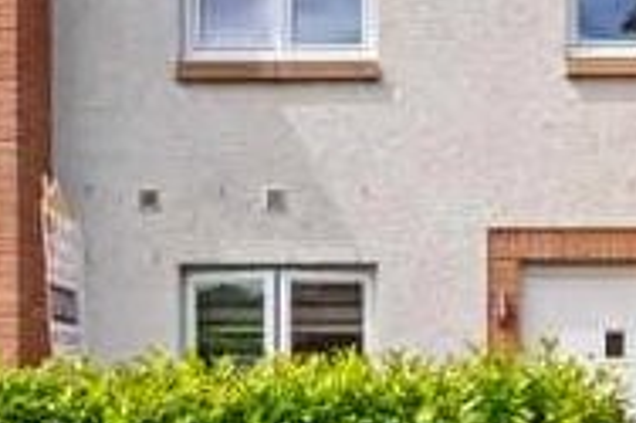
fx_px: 988
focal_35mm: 56
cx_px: 430
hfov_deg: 35.3
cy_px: 343
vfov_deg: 23.8
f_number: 7.1
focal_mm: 15
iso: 640
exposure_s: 1/200
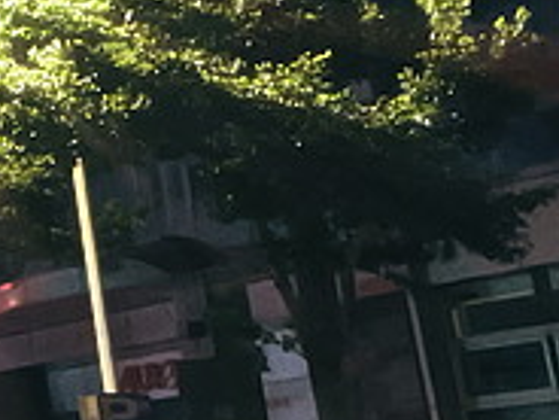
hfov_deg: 15.2
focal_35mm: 102
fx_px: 1647
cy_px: -37
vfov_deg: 14.2
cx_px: -589
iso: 3200
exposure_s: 1/1.6
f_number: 11
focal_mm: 10.9
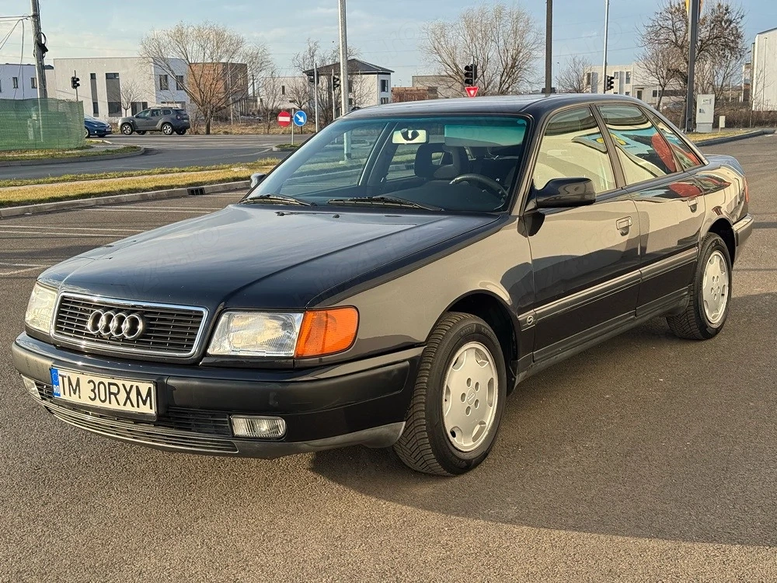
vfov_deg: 30.3
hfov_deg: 39.7
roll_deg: +1.4
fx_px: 1077
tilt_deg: -9.6
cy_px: 292
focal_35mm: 48
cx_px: 388
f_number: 1.78
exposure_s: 1/1263
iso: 64
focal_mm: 6.76
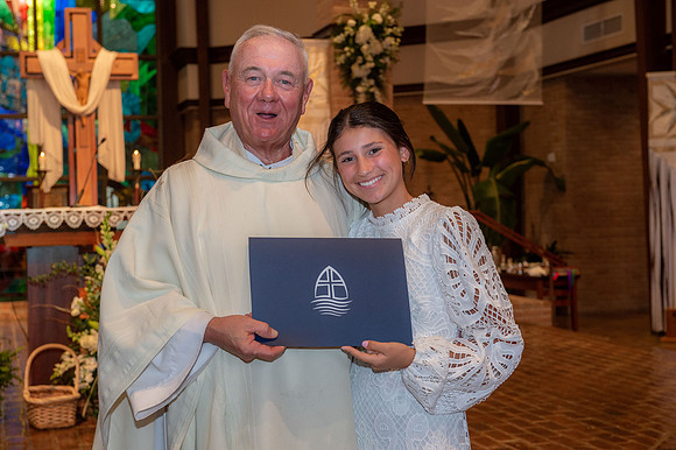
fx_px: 1126
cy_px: 225
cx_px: 338
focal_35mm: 60
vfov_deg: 22.6
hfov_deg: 33.4
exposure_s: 1/125
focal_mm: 60
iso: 1600
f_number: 5.6
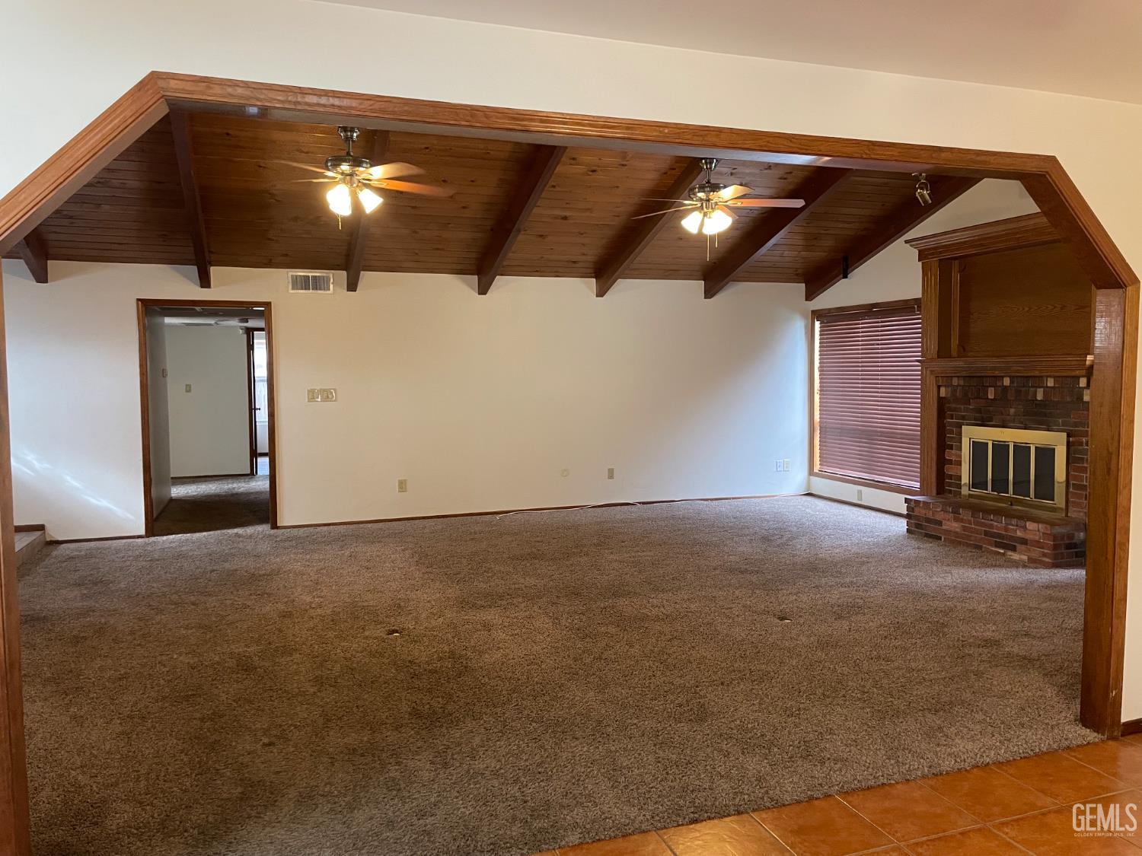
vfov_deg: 53.1
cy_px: 428
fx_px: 858
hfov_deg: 67.3
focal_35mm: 26
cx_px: 571
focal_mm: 4.2
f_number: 1.6
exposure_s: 1/60
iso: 250
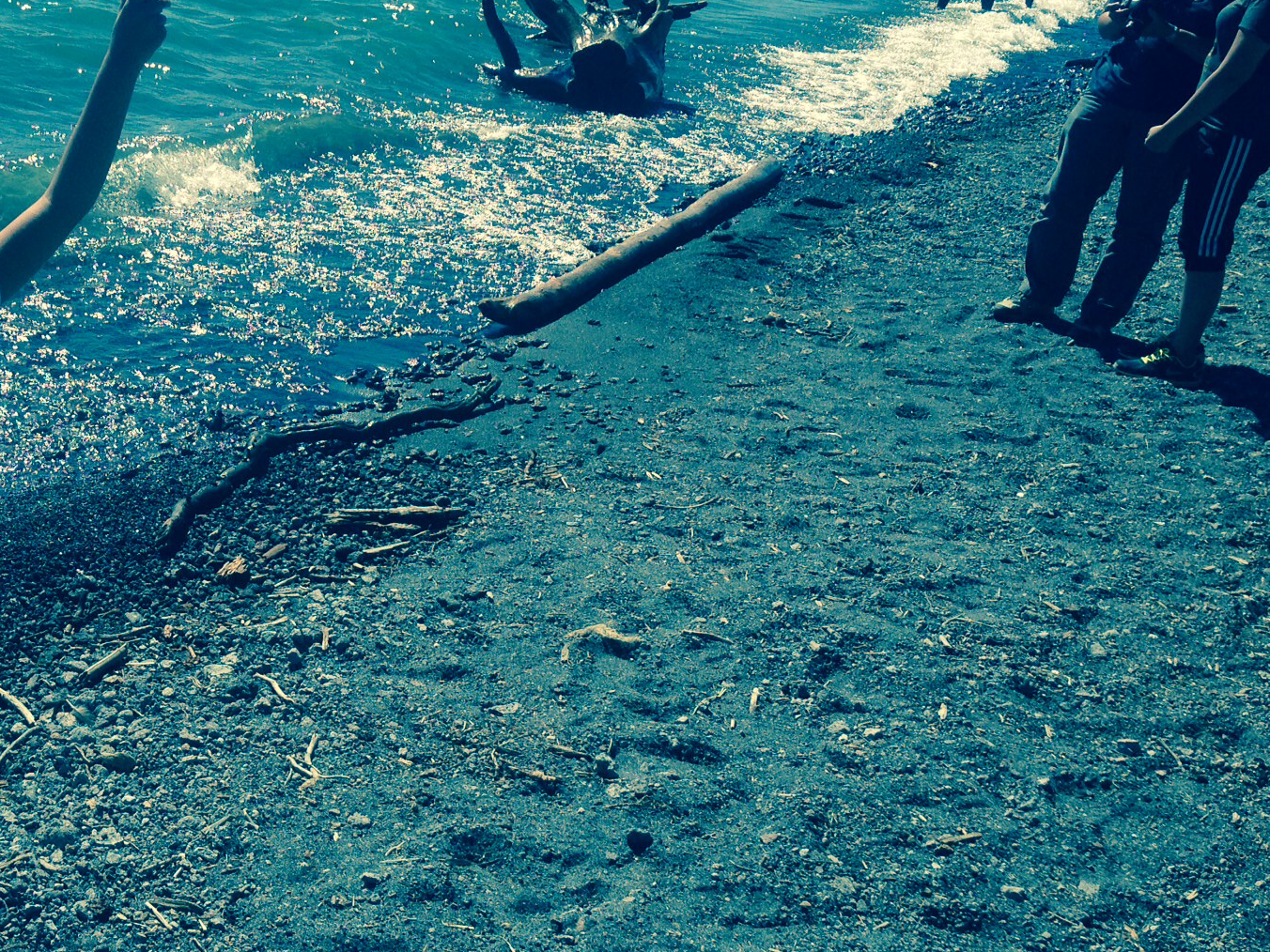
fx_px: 1834
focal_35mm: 50
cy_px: 378
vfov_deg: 29.0
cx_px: 355
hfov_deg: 37.5
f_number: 2.4
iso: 50
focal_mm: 4.12
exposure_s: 1/2008
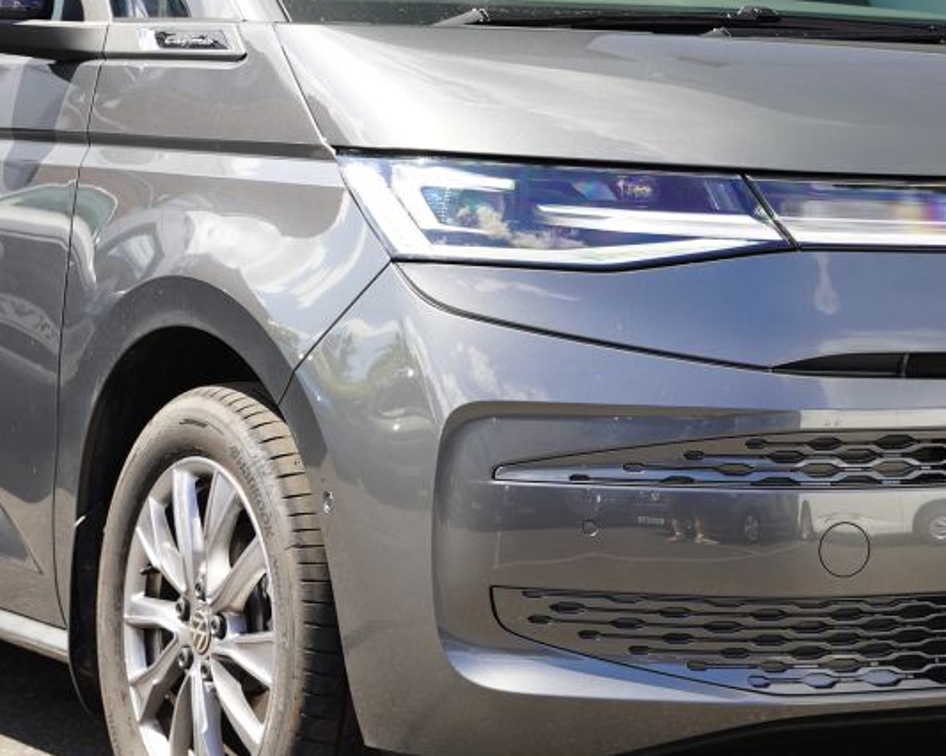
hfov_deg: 17.6
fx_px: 3050
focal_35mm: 109
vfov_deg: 14.0
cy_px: 69
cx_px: 477
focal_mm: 38.7
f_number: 5
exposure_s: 1/100
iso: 100
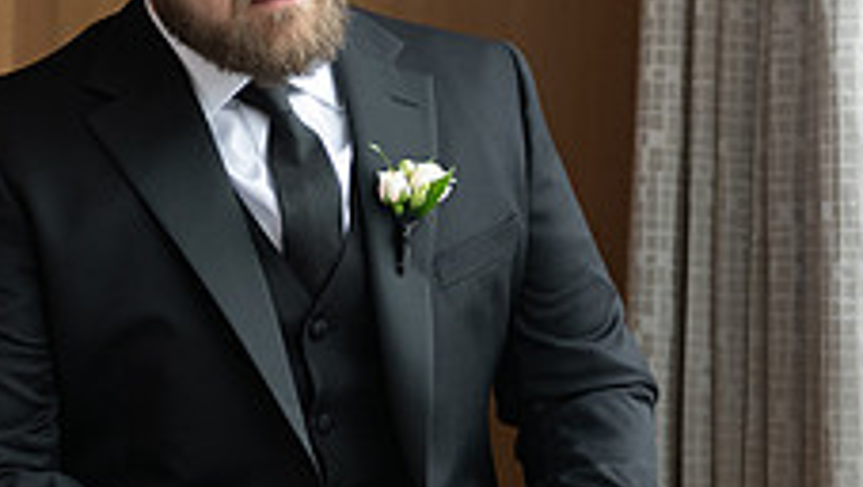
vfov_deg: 10.6
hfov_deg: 18.7
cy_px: 327
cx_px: 335
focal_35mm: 114
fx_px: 2610
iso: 1250
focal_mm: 55
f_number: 2.8
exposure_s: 1/100
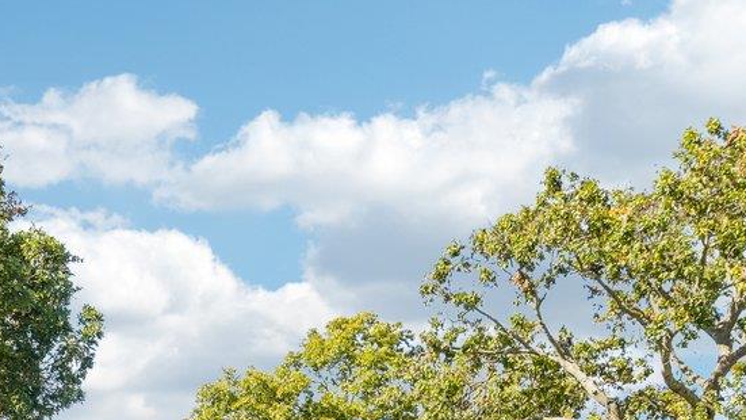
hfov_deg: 25.5
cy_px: 662
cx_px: -157
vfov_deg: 14.9
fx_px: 1464
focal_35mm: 74
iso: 400
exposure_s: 1/160
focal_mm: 19
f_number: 8
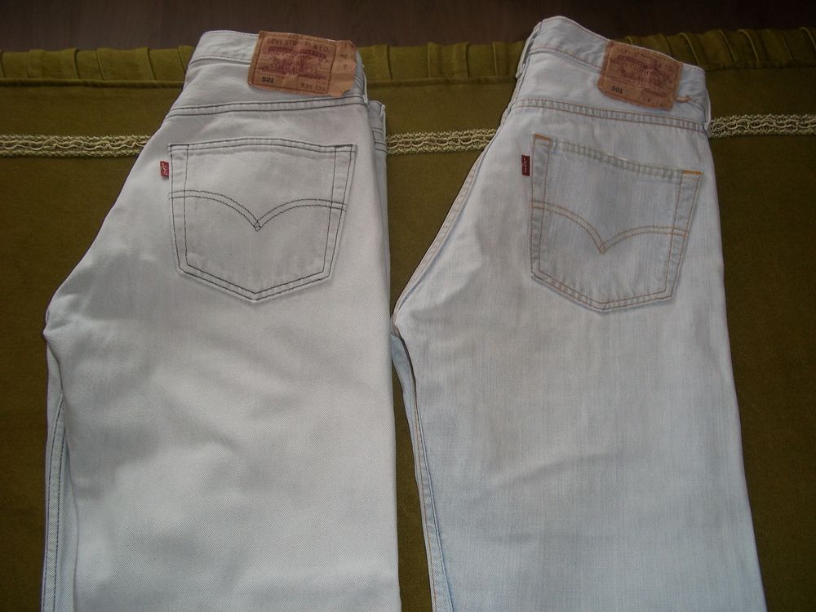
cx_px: 408
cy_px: 306
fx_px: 849
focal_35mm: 36
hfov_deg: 51.4
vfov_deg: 39.7
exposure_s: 1/30
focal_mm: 6.5
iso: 80
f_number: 3.1
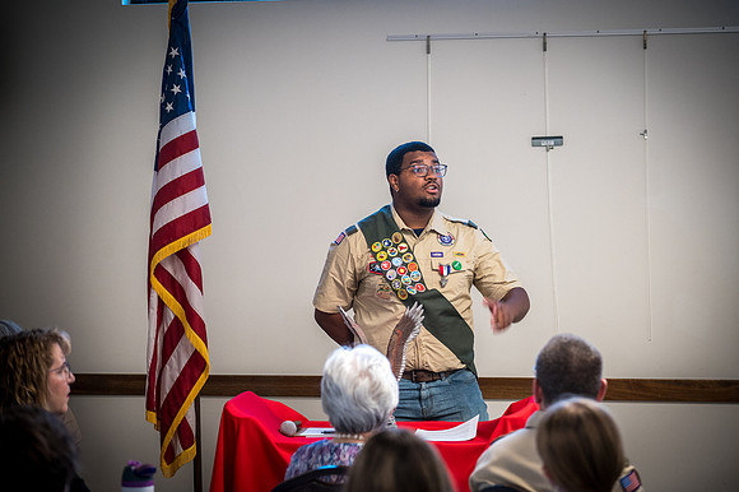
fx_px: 2154
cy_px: 246
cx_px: 370
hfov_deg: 19.5
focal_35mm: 105
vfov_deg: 13.0
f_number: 4
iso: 3200
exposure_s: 1/125
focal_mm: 105
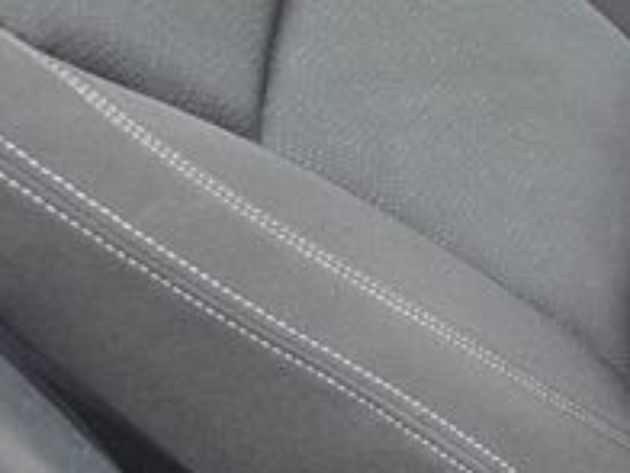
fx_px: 1365
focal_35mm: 75
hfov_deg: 22.3
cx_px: 894
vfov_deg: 18.9
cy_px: -35
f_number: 1.7
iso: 200
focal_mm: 6.3
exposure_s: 1/120
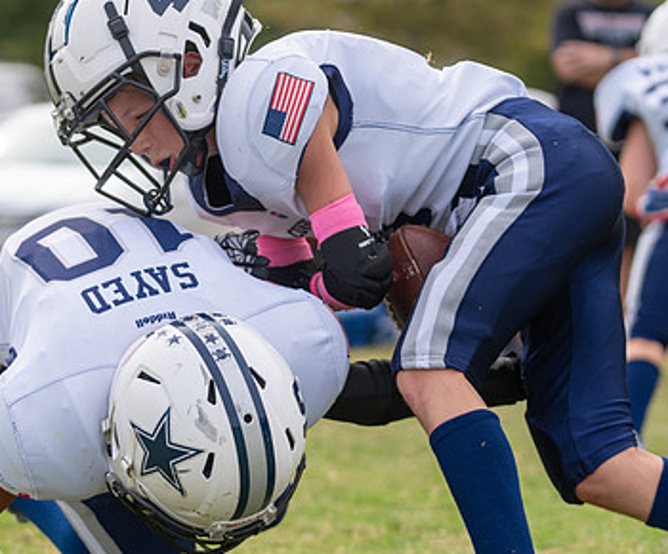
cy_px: 240
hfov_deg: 11.4
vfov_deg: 9.5
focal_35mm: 166
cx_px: 191
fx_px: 3328
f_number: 2.8
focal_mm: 87
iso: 125
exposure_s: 1/1250
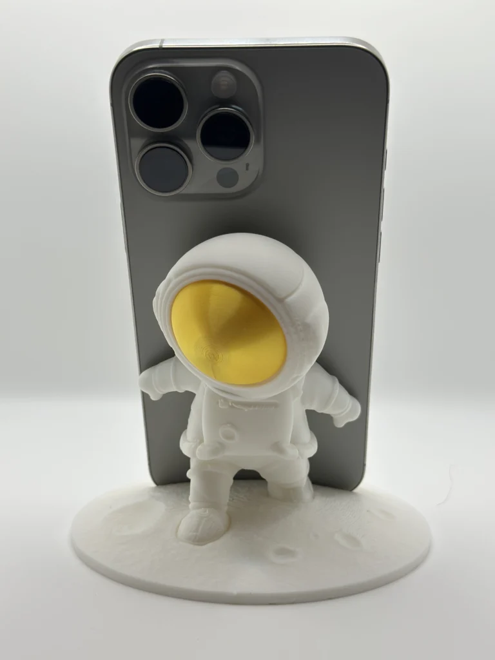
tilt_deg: -8.2
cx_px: 248
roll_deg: -1.1
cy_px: 330
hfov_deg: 30.3
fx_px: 915
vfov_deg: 39.7
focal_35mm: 48
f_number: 1.78
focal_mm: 6.86
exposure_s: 1/719
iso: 80
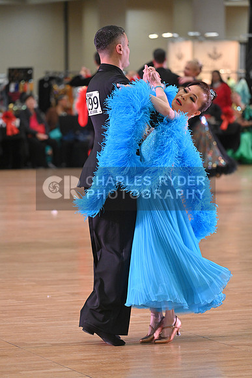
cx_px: 126
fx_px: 1836
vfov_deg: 11.7
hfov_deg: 7.9
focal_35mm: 175
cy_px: 189
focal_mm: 175
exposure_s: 1/400
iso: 3200
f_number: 5
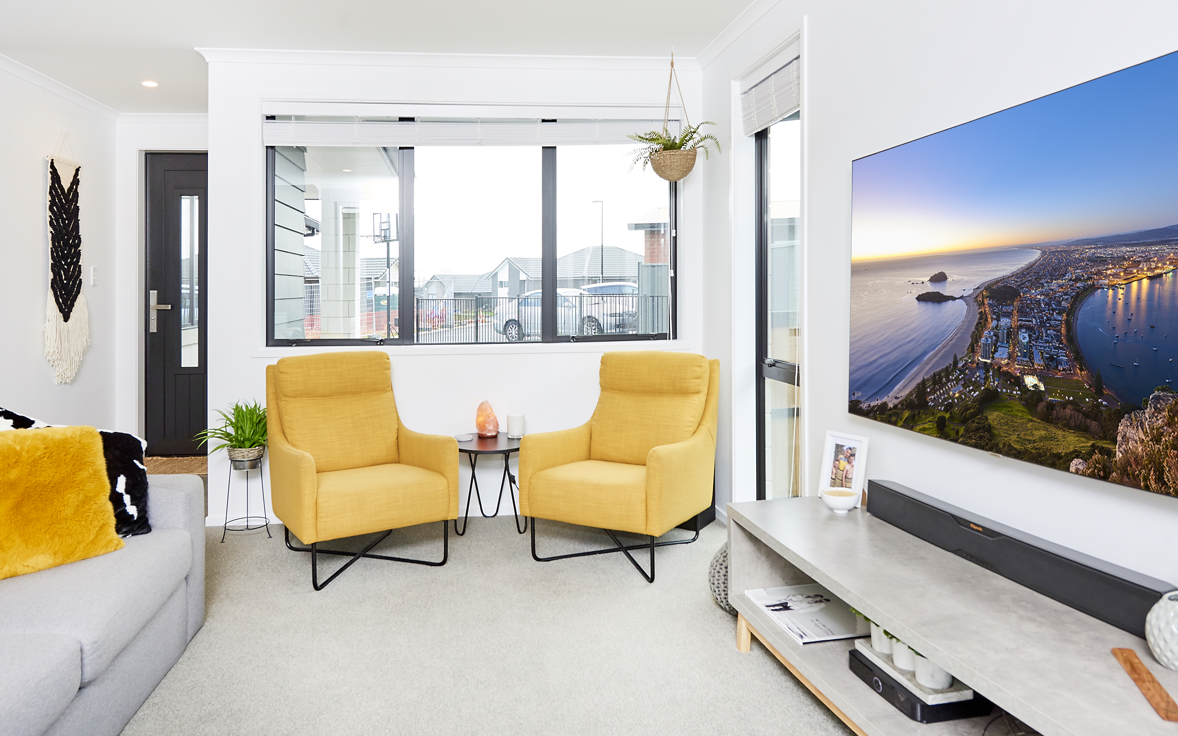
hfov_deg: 74.8
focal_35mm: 24
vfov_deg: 50.6
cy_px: 276
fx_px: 771
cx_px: 603
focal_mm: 19
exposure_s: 1/100
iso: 800
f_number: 8
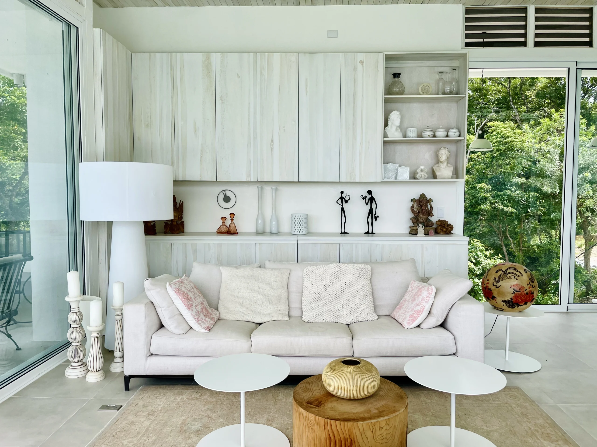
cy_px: 224
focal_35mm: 26
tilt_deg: -3.7
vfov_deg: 53.1
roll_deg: -0.1
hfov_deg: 67.3
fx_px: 448
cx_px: 298
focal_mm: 4.2
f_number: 1.6
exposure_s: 1/1276
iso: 32
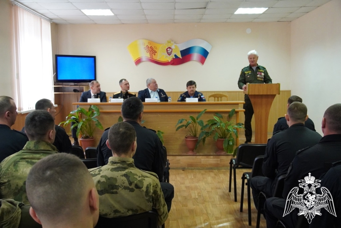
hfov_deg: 47.9
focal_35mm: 40
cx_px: 170
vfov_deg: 33.0
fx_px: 384
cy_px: 114
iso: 4000
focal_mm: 27
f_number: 4.5
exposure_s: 1/160
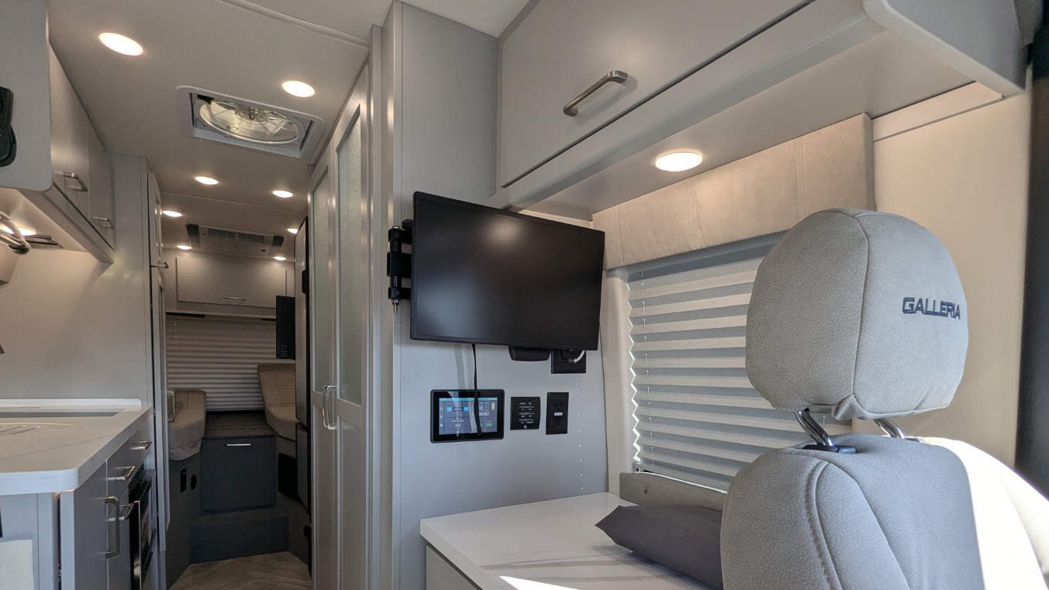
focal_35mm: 18
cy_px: 405
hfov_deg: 92.6
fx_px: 501
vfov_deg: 59.2
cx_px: 509
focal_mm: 2.35
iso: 58
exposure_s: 1/216
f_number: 2.2
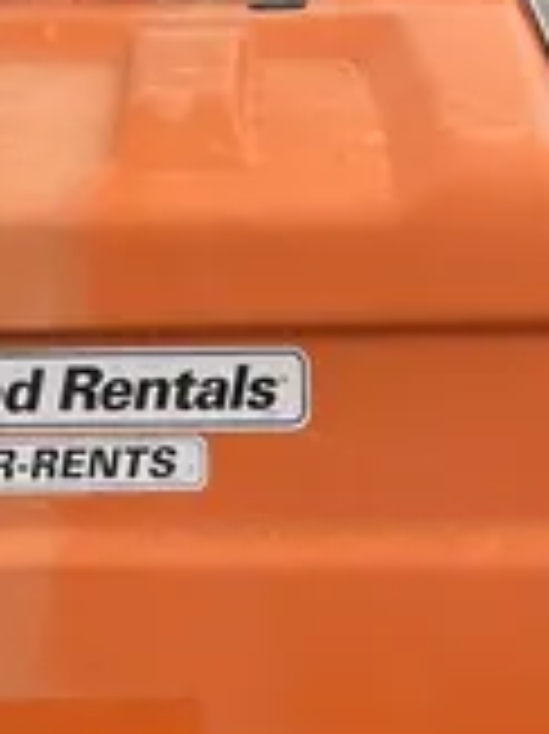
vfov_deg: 16.7
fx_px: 2477
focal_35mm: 117
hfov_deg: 12.6
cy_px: 142
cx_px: 99
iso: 50
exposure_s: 1/898
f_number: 1.6
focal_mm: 5.1
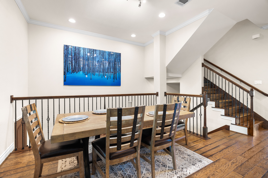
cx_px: 134
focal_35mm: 16
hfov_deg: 96.7
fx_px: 119
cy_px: 89
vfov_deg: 73.7
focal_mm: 16
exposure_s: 2.5
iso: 250
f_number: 5.6
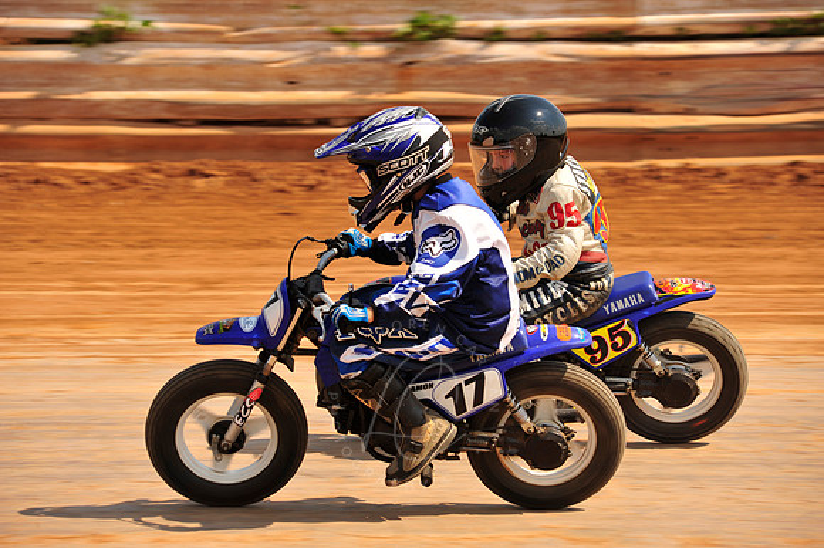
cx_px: 412
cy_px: 274
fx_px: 4575
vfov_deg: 6.9
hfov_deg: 10.3
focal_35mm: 200
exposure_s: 1/400
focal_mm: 200
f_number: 9
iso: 200
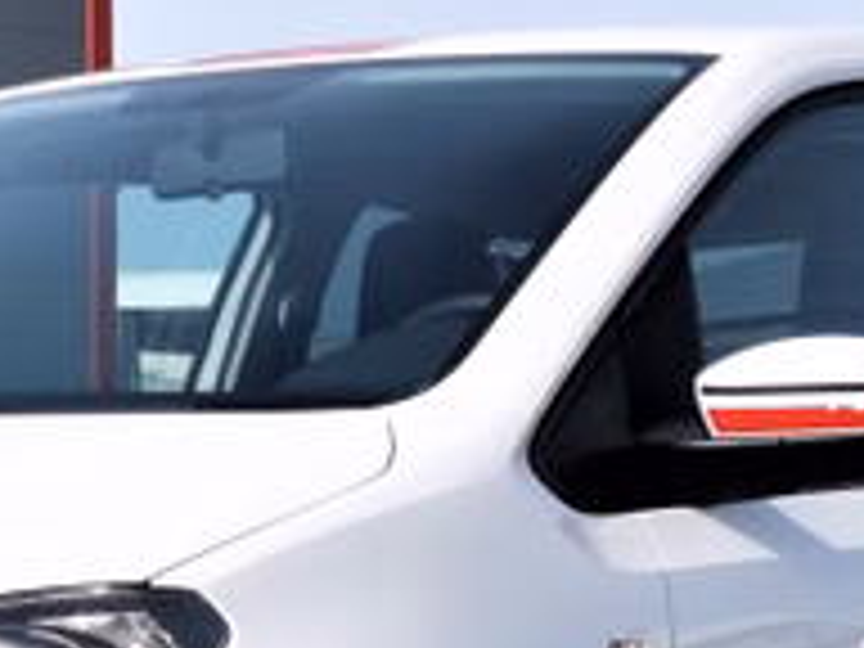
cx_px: 202
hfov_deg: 13.5
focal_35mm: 146
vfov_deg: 10.0
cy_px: 752
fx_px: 3644
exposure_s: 1/3012
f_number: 1.8
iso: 50
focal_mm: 5.58
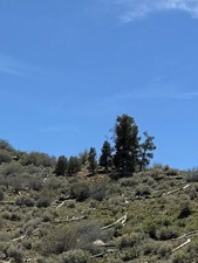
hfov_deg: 12.4
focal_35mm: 109
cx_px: -164
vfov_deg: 17.1
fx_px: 831
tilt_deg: +2.1
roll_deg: +0.0
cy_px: 326
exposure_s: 1/4975
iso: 80
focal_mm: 6.76
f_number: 1.78
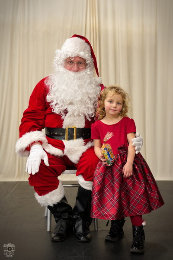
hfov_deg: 31.9
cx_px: 86
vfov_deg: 46.4
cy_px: 130
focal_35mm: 42
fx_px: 303
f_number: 2.5
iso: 500
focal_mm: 42
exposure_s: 1/50
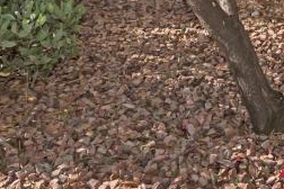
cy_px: -205
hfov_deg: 23.9
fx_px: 647
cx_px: 272
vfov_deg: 13.8
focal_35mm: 82
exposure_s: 1/200
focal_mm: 18
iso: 320
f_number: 10
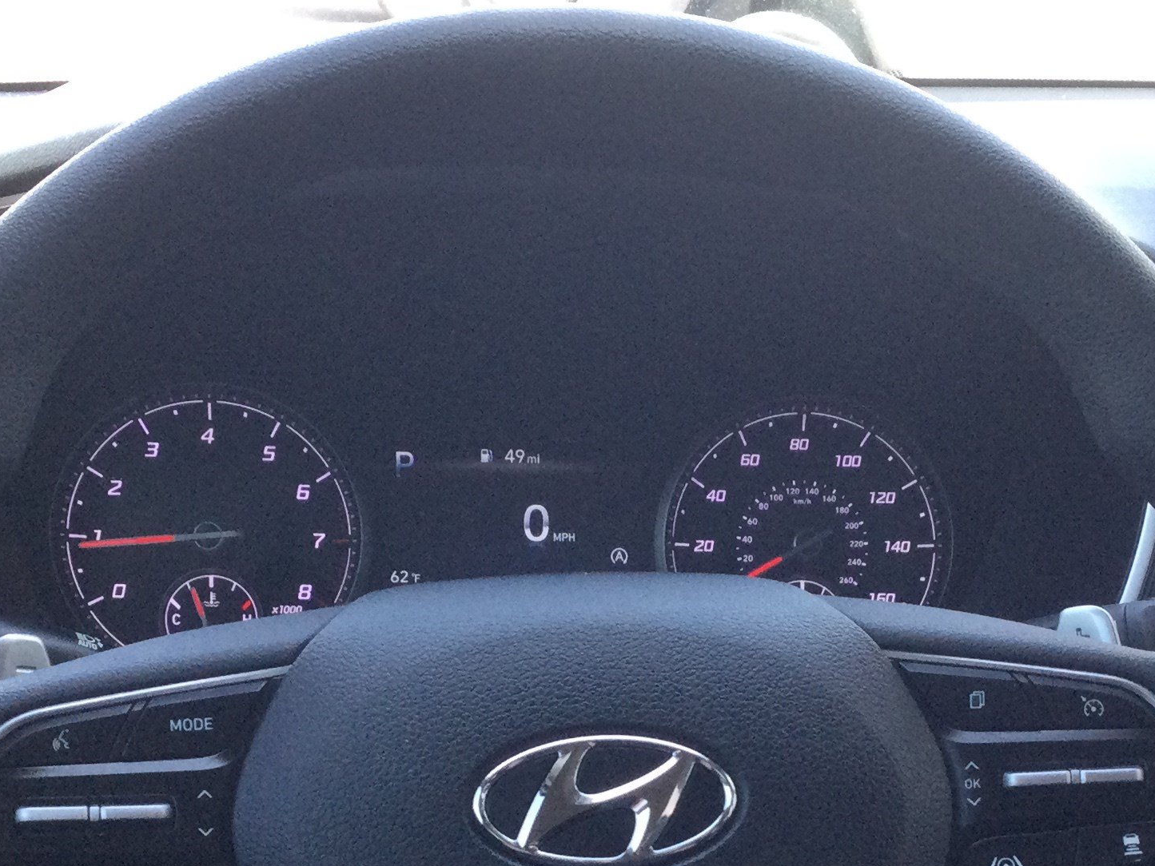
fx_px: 2336
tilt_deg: -22.7
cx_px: 673
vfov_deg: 20.6
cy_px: 779
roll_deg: -4.3
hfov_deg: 27.7
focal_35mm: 70
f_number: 2.4
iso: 25
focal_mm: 3.3
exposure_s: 1/30
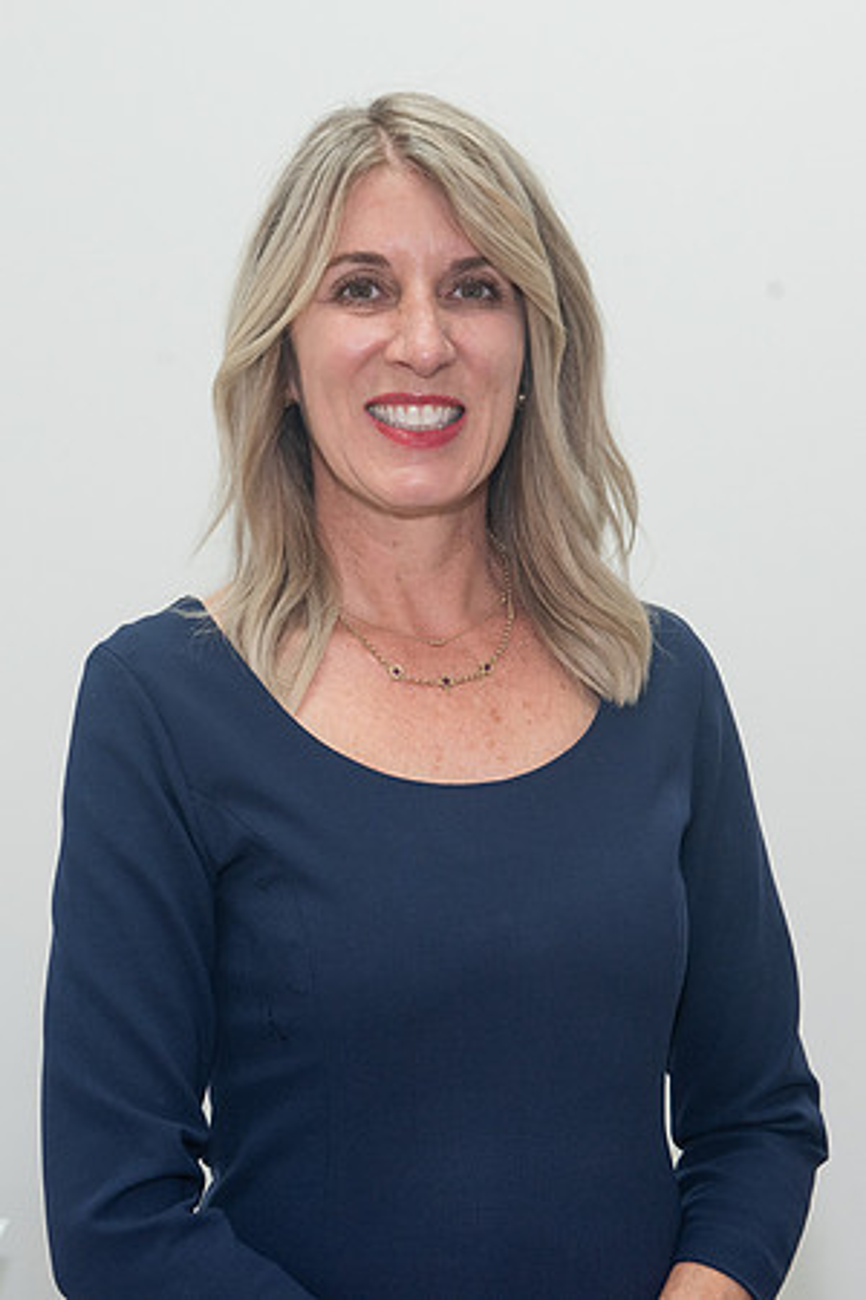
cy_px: 603
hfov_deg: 14.7
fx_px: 3364
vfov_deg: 21.9
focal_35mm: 93
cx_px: 353
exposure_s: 1/100
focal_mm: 58
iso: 400
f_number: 7.1
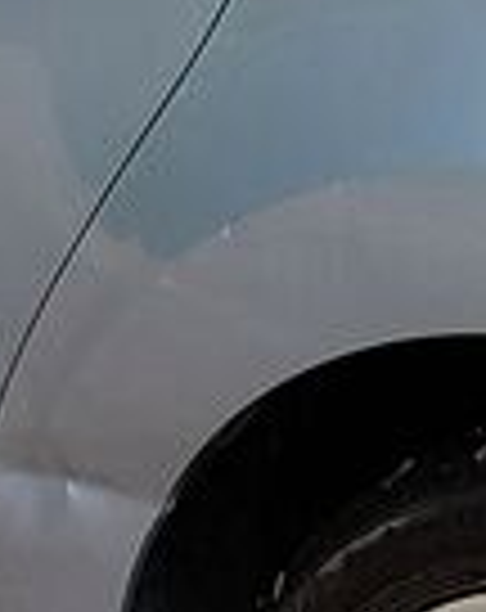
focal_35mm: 180
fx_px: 3251
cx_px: 266
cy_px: 99
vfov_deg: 10.7
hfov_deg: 8.5
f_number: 1.8
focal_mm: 4.69
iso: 50
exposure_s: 1/487
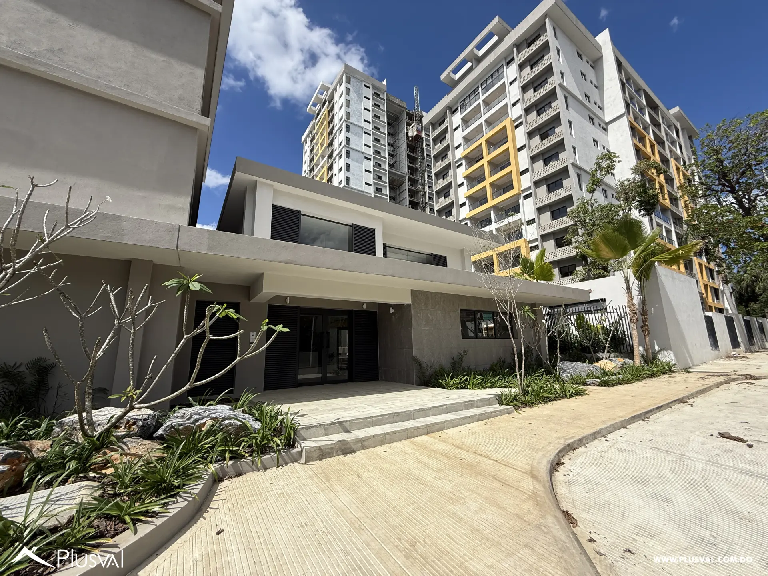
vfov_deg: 85.7
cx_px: 384
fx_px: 311
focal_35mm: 14
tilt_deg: +11.6
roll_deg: +1.2
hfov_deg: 102.1
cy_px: 288
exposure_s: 1/2410
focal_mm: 2.22
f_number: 2.2
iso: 50
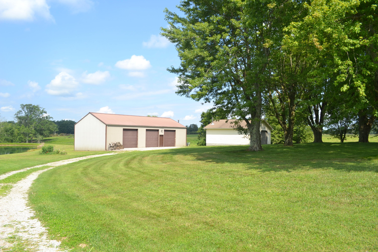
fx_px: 283
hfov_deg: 67.4
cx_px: 189
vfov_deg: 47.9
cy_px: 126
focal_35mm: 27
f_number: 7.1
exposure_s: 1/200
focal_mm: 18
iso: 100
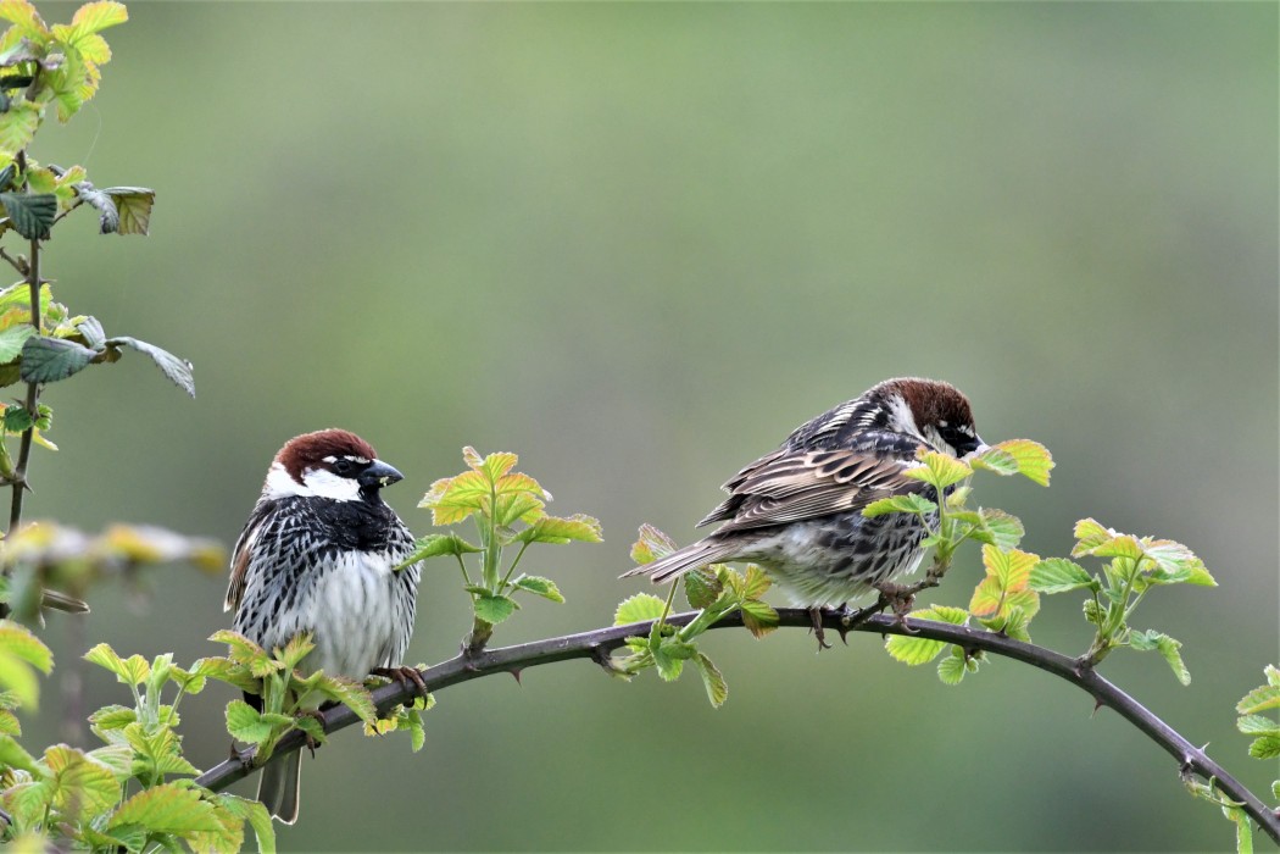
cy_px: 427
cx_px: 640
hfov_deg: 3.3
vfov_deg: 2.2
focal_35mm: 630
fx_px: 22398
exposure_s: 1/640
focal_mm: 420
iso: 1400
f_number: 7.1
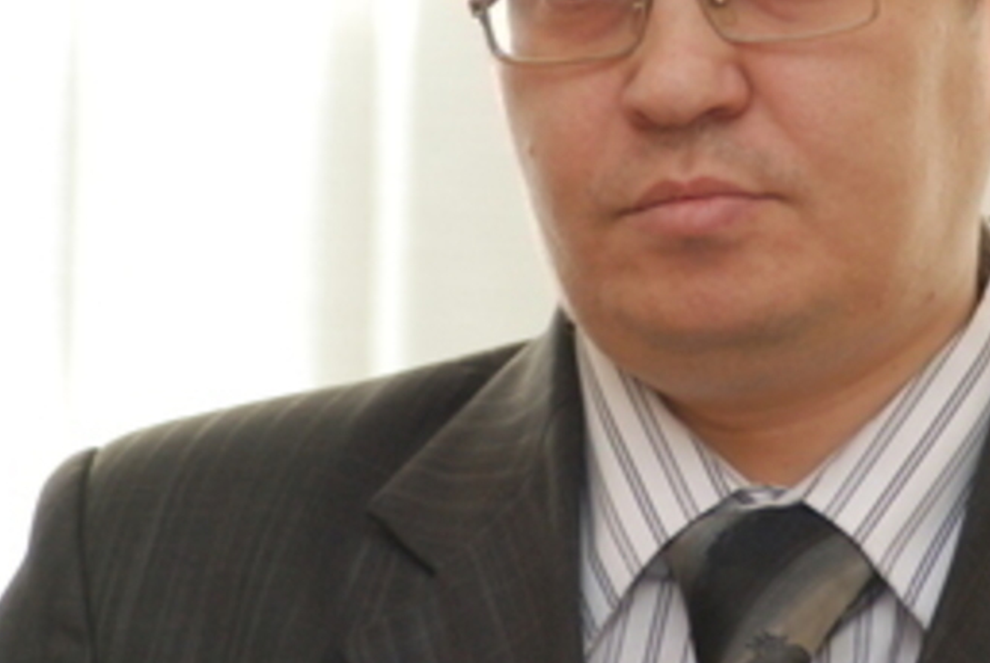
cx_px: 726
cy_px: 140
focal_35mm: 526
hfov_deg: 3.9
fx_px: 14484
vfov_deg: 2.6
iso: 1000
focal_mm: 180
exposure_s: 1/180
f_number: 4.8
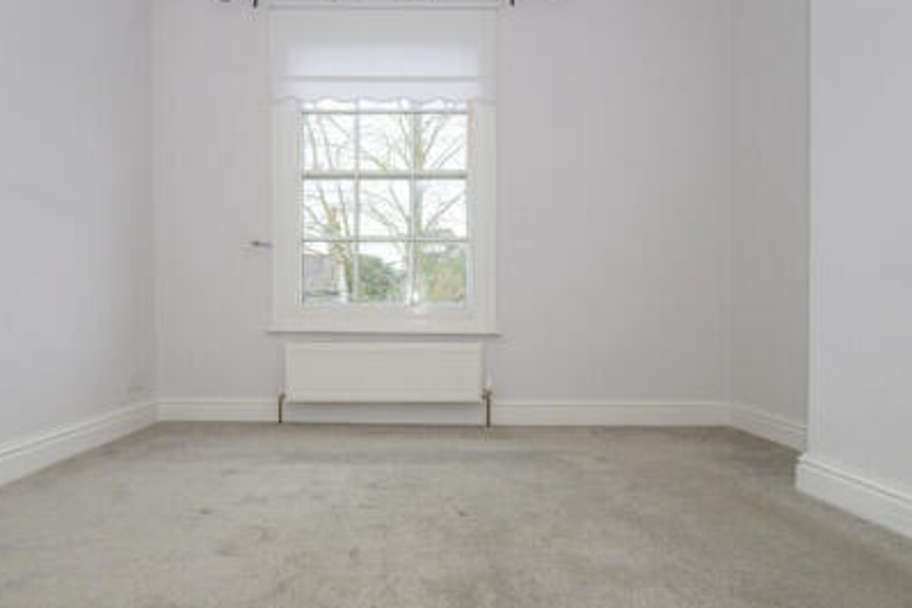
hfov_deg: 75.8
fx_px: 583
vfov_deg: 55.1
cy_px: 319
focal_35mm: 23
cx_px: 403
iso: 320
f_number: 6.3
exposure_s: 1/125
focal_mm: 14
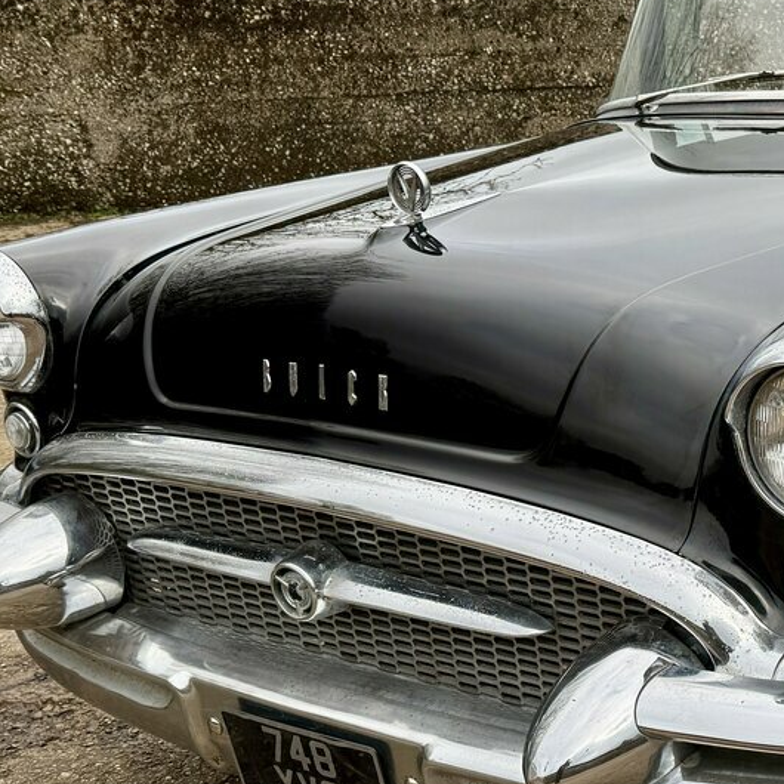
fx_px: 1230
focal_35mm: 48
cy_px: 430
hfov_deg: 33.0
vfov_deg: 35.3
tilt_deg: -18.7
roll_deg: +2.5
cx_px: 744
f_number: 1.78
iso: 80
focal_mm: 6.76
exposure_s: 1/708
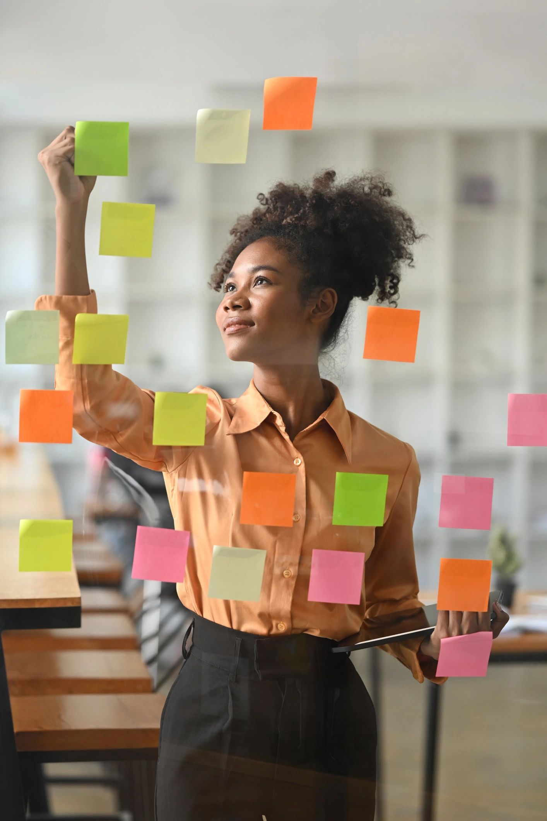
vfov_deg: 23.9
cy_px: 410
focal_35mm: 85
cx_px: 274
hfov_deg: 16.1
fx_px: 1937
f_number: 1.8
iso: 500
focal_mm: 85
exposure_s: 1/500
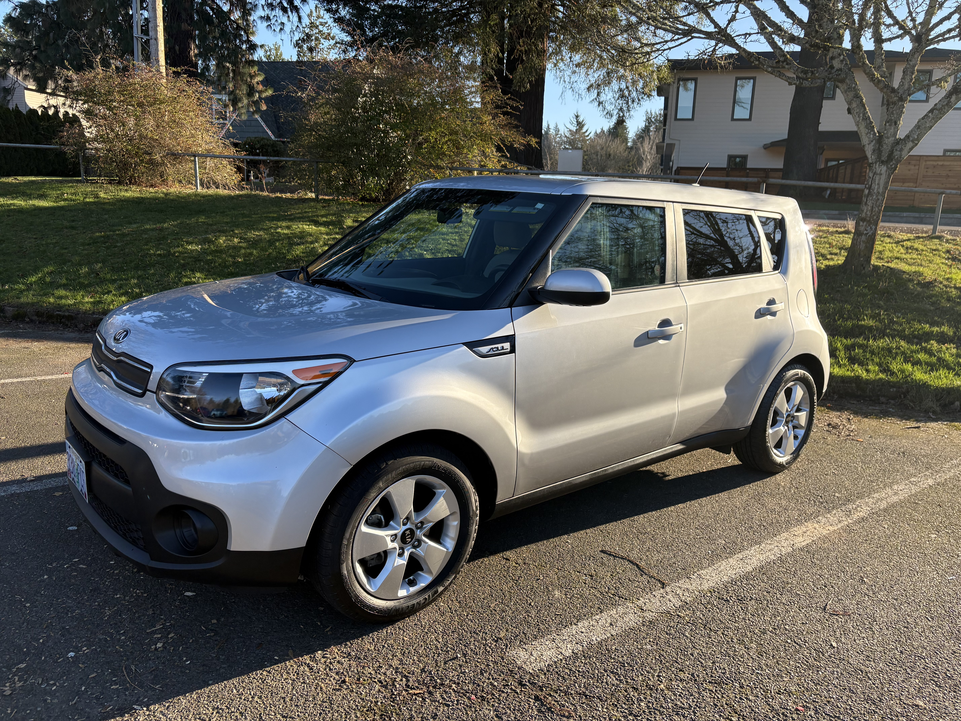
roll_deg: -1.1
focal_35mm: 26
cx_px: 480
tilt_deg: -13.1
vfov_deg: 53.1
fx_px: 722
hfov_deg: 67.3
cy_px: 360
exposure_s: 1/1217
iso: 64
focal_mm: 5.96
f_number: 1.6
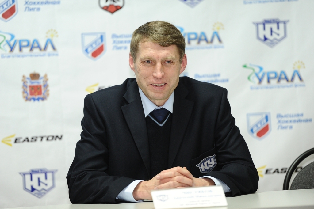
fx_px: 1744
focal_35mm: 200
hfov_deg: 10.3
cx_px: 157
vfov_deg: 6.9
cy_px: 104
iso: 2000
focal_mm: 200
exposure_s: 1/160
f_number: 2.8
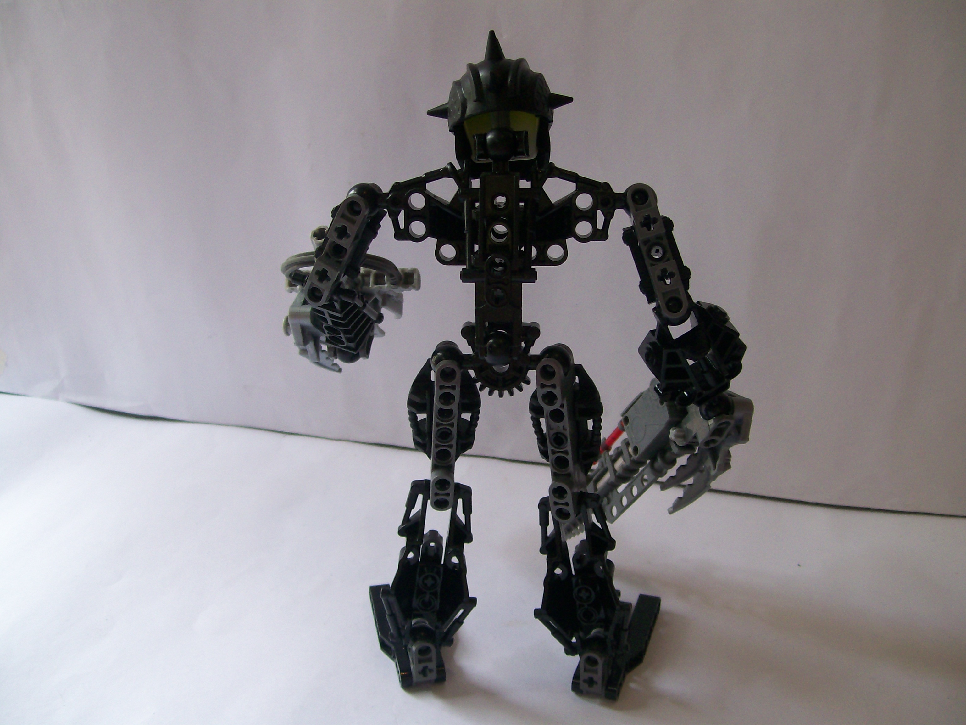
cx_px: 483
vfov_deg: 39.7
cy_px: 362
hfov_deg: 51.4
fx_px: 1005
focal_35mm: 36
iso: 80
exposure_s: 1/73.3
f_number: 2.7
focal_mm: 6
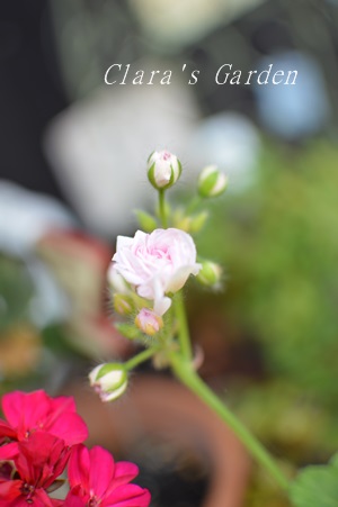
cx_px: 169
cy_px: 254
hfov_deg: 25.7
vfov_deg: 37.9
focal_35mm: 52
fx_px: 740
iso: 100
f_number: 1.8
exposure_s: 1/320
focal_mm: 35
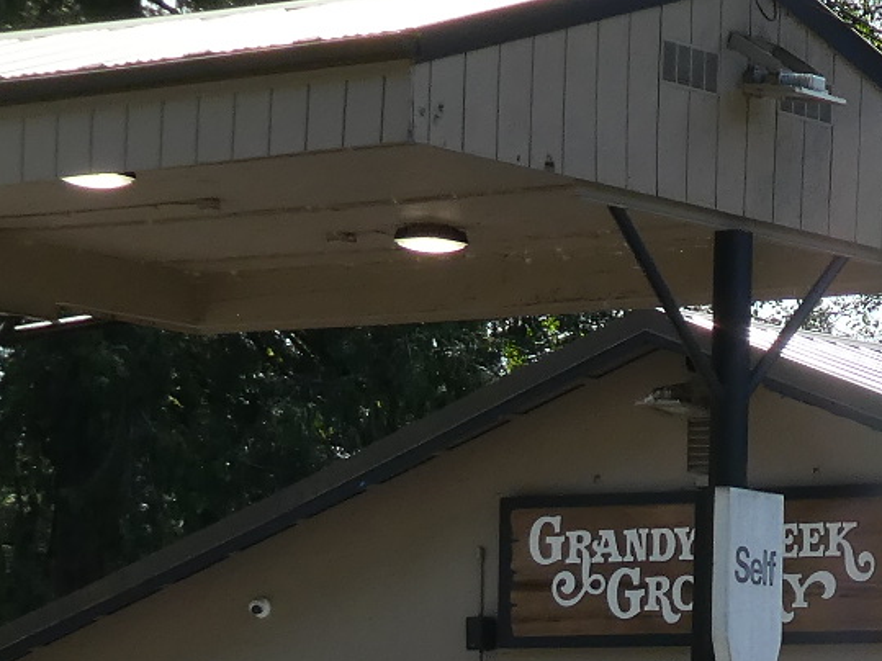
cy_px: 792
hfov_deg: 10.9
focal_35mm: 178
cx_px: 1126
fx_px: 4534
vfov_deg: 8.3
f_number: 3.8
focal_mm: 7.2
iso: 80
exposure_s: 1/500
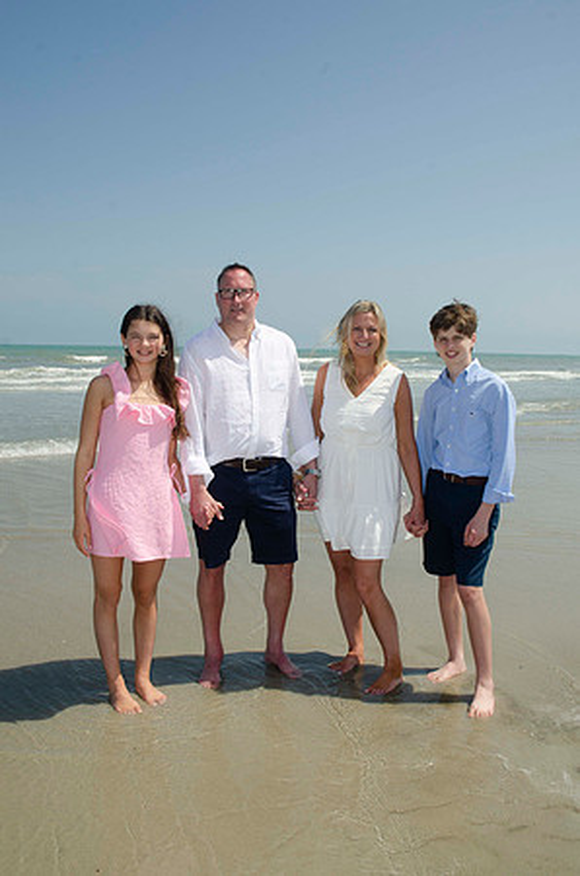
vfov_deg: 57.3
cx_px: 290
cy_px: 438
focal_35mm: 33
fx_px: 801
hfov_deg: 39.8
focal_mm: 22
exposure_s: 1/250
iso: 100
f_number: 10
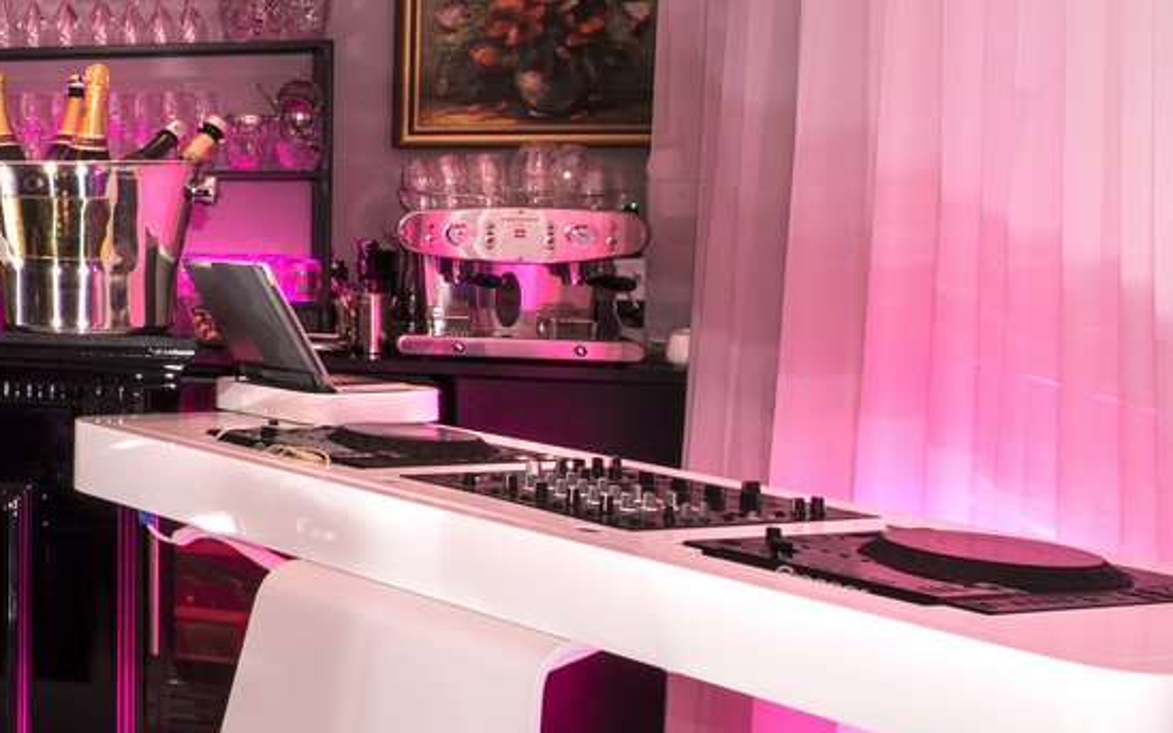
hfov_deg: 24.4
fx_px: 1822
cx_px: -729
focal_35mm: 57
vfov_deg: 22.6
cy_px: 193
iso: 200
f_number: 16
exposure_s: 2
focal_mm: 15
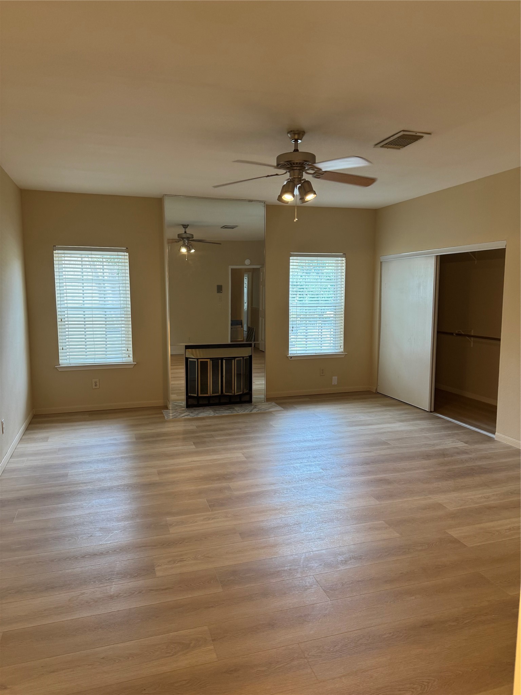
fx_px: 482
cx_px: 260
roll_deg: +0.8
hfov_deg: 56.8
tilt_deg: -6.8
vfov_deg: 71.6
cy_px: 348
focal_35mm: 24
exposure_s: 1/120
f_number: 1.78
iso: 125
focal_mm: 6.76
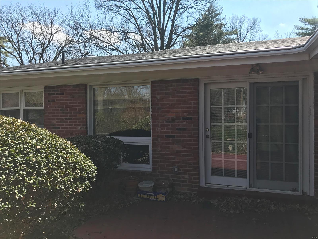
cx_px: 159
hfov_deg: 63.4
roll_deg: +0.4
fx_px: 257
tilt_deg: -0.7
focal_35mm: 28
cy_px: 120
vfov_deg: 49.7
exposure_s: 1/1168
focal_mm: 3.99
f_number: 1.8
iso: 20
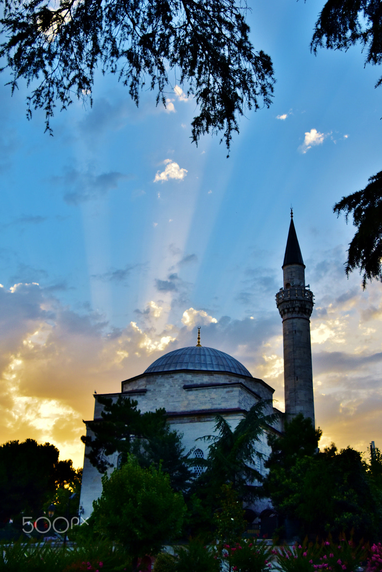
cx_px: 191
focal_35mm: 42
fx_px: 668
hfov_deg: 31.9
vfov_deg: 46.4
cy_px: 286
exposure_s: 1/250
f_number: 10
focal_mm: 28
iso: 400
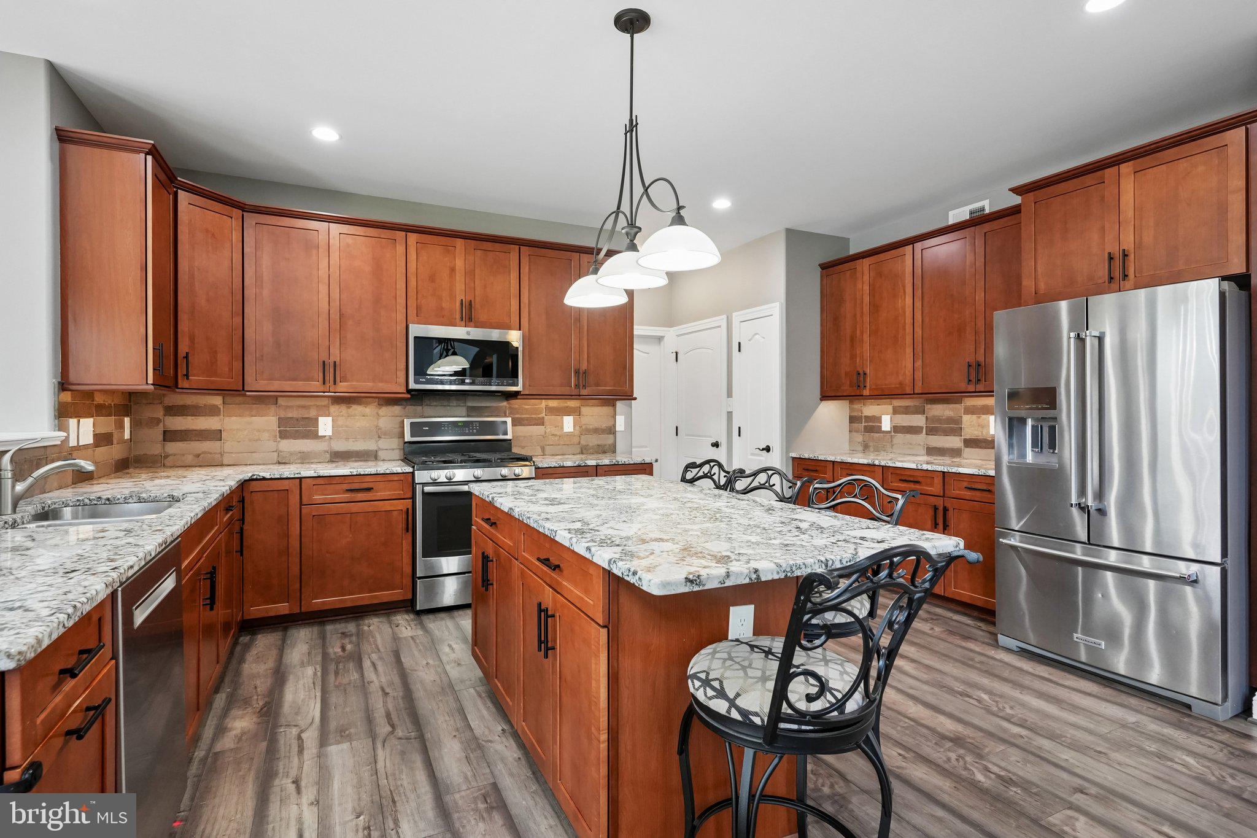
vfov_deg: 70.4
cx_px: 628
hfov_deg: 93.3
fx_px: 593
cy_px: 419
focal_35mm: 17
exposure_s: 1/100
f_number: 6.3
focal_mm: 17
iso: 3200
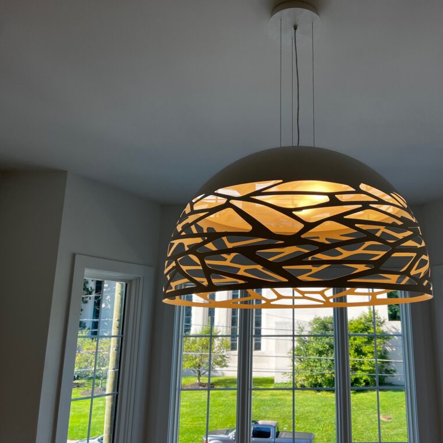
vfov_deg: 52.5
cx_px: 294
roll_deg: +1.0
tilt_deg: +13.4
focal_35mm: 31
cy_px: 224
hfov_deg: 51.6
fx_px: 449
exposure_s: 1/366
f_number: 1.5
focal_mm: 5.7
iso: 50
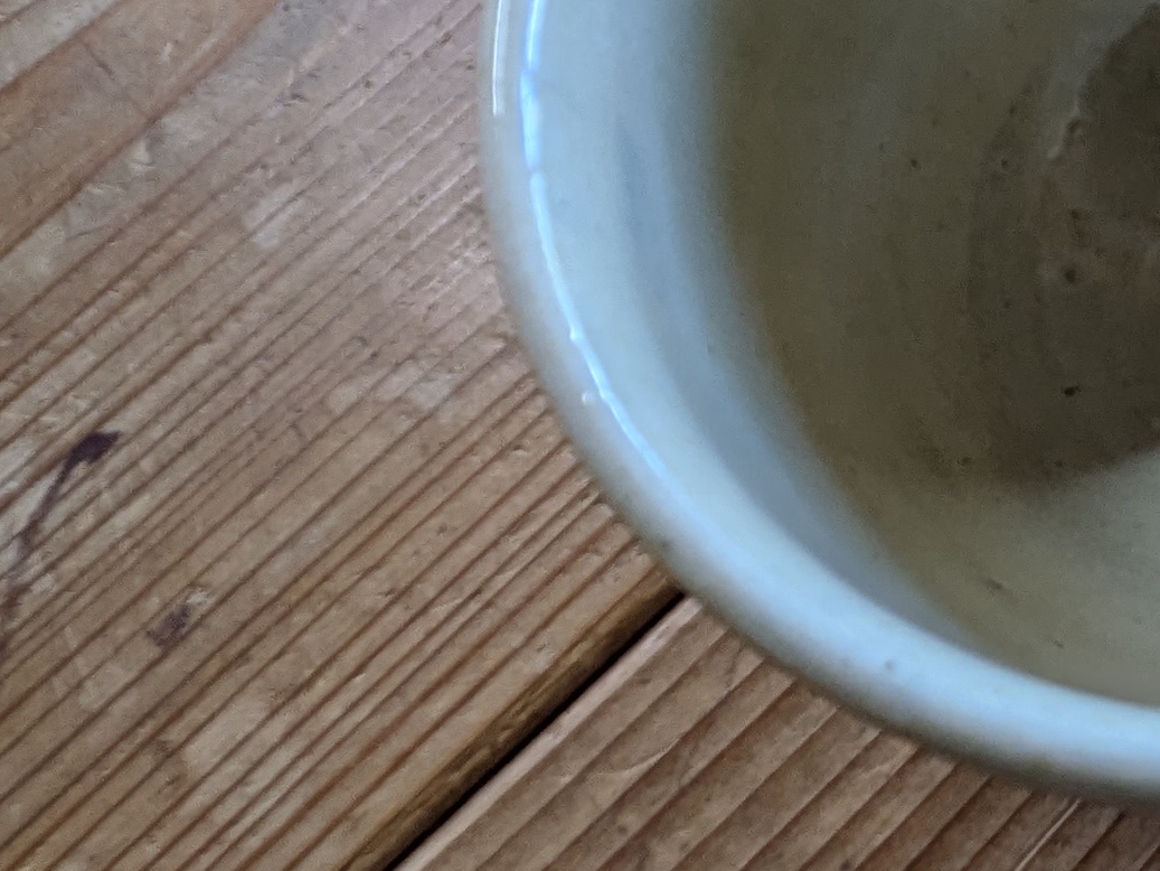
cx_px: 1292
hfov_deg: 31.4
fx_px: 1810
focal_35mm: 54
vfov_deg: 26.2
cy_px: 96
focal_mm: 1.83
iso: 70
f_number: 2.2
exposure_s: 1/24
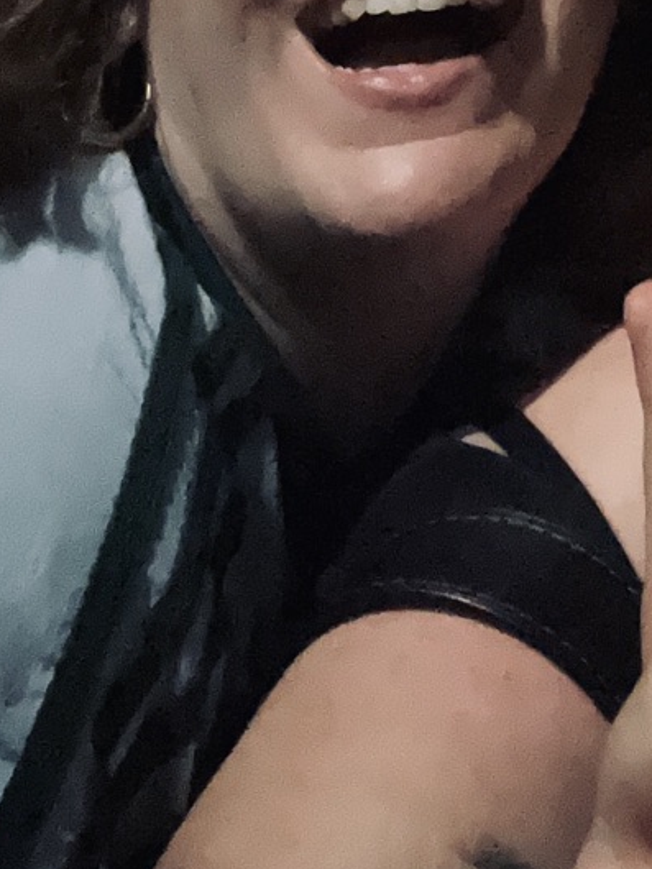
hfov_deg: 15.1
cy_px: -580
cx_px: 1033
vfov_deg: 18.4
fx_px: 2234
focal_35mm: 89
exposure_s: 1/15
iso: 1600
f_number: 1.9
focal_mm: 2.69
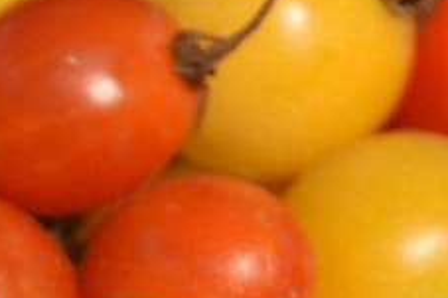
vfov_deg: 0.6
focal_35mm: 2117
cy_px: 676
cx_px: -403
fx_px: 26325
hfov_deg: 1.0
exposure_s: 1/640
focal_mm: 300
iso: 200
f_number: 5.6
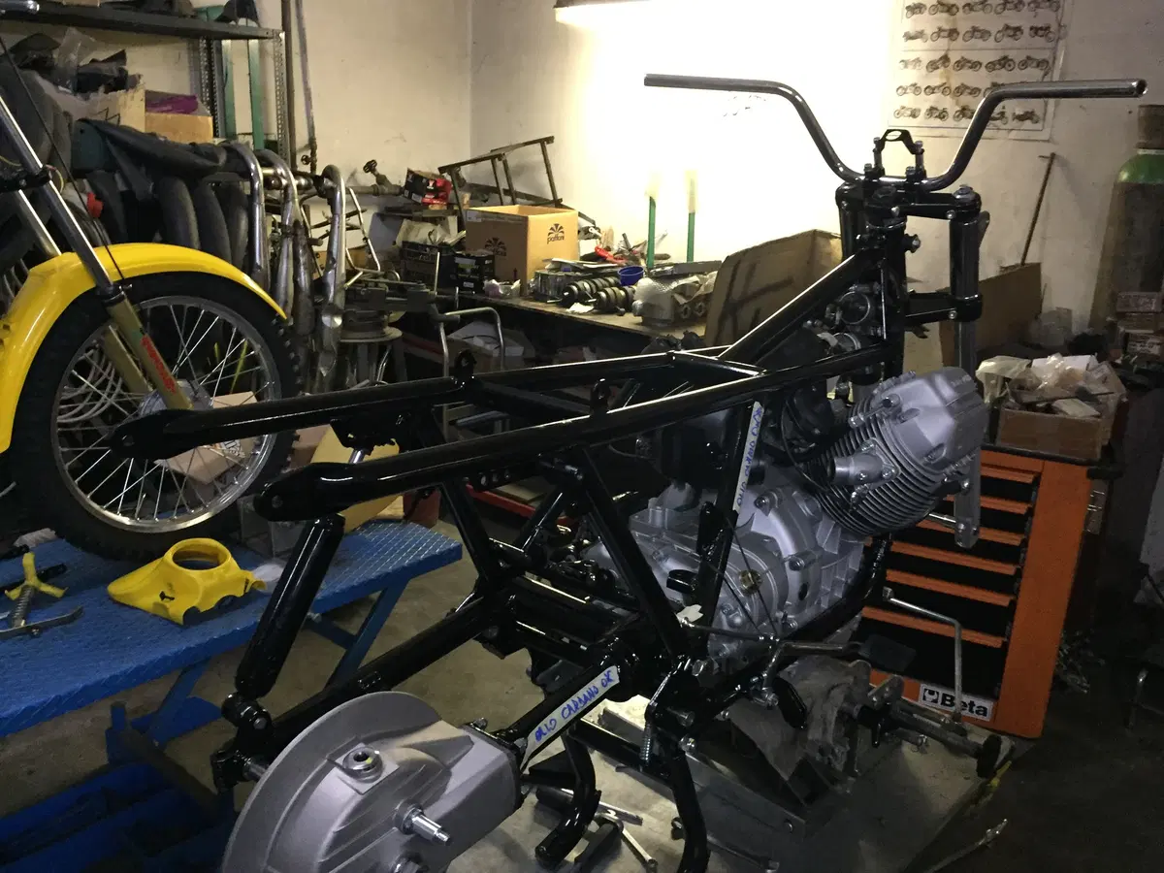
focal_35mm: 29
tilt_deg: -15.7
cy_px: 436
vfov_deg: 48.2
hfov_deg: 61.7
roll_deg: -2.9
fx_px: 975
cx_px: 582
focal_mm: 4.15
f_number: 2.2
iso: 250
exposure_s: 1/25
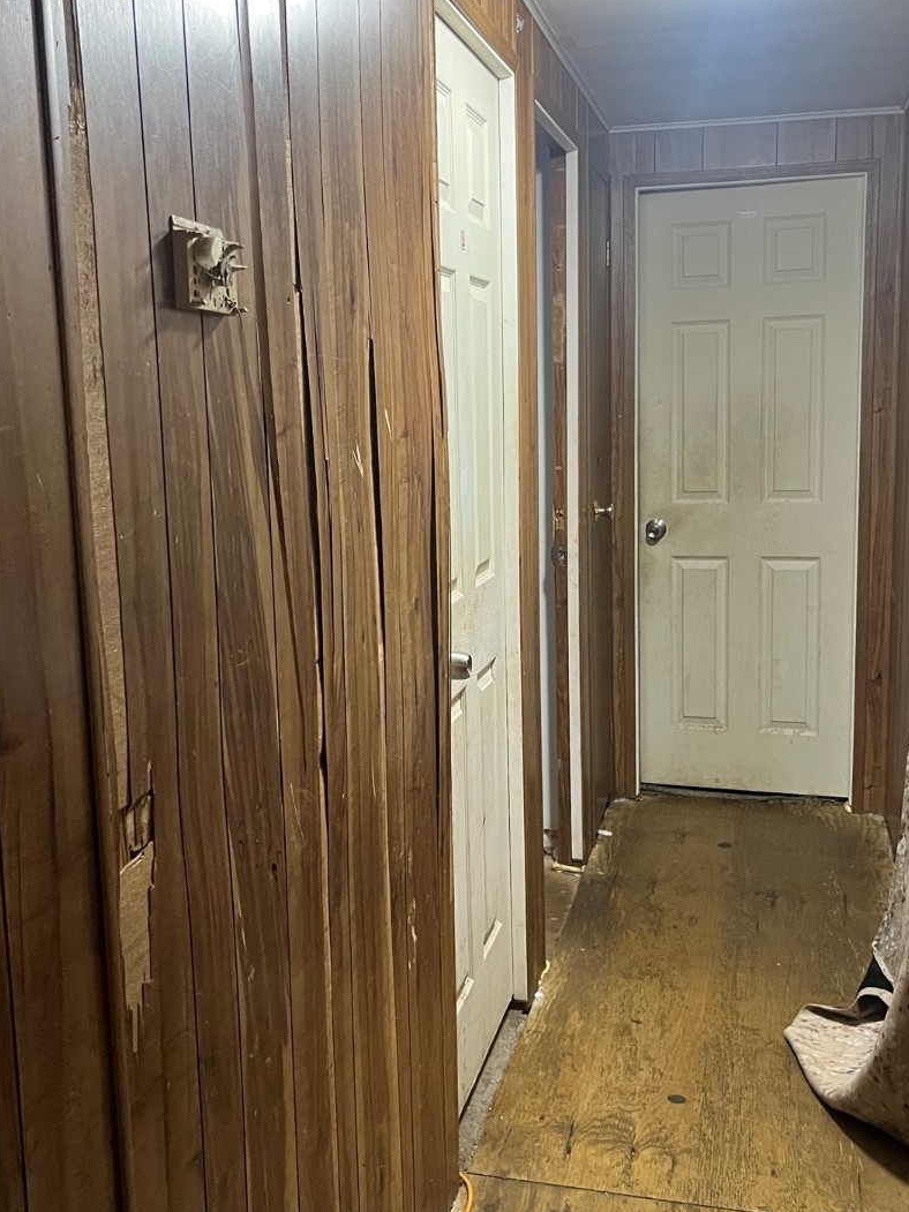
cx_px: 413
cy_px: 624
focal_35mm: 38
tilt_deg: -7.1
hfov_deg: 37.7
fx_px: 1331
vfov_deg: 49.0
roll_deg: +1.6
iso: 400
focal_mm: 5.1
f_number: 1.6
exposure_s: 1/60
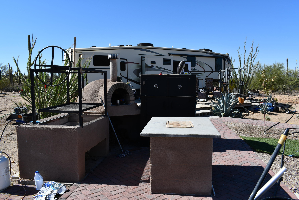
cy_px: 100
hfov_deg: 61.9
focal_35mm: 30
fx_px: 249
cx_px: 150
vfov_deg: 43.6
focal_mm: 20
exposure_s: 1/320
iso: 100
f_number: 9
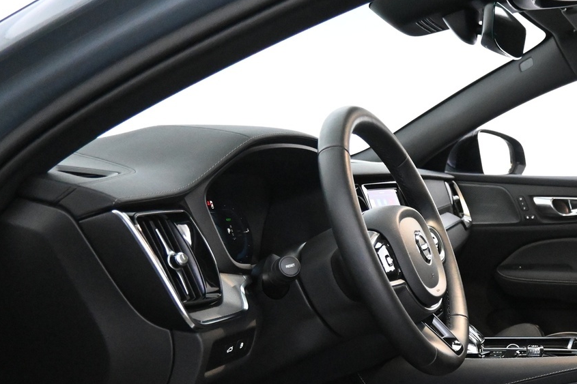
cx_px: 522
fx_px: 737
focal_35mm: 46
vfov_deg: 28.1
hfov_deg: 39.6
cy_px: 344
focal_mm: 16
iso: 7200
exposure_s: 1/60
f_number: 3.5
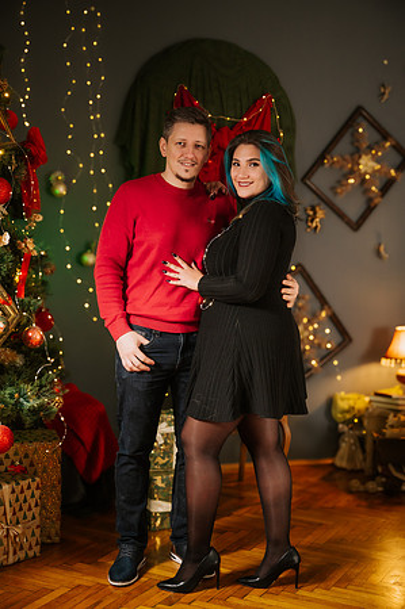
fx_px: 879
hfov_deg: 25.9
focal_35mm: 52
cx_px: 202
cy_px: 304
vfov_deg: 38.2
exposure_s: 1/200
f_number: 3.5
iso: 800
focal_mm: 52
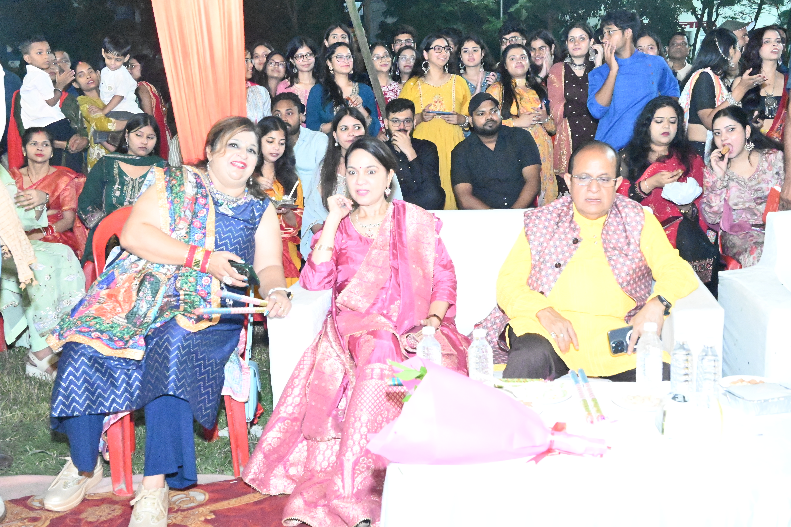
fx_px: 923
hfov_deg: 46.4
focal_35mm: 42
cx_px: 396
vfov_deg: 31.9
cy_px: 264
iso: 25600
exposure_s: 1/125
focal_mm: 28
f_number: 7.1
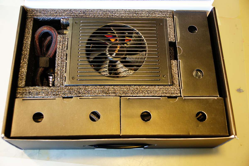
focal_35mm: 42
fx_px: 290
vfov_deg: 31.9
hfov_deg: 46.4
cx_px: 124
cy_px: 83
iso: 400
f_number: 4
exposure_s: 1/30
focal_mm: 28
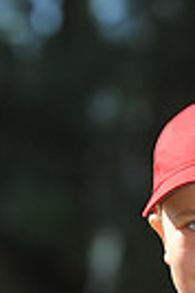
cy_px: 420
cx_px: 197
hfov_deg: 2.0
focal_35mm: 672
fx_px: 5474
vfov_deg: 3.1
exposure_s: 1/640
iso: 200
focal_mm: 155
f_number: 5.6
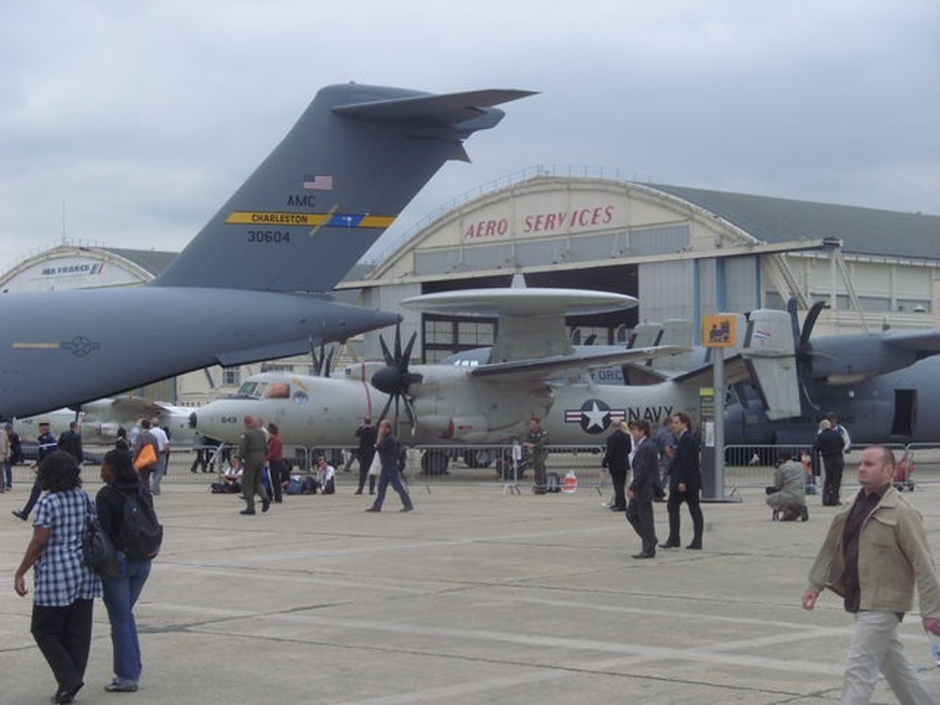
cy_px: 352
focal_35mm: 66
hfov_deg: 29.4
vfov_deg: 22.3
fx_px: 1792
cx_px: 470
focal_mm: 11
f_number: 6.6
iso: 80
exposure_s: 1/250
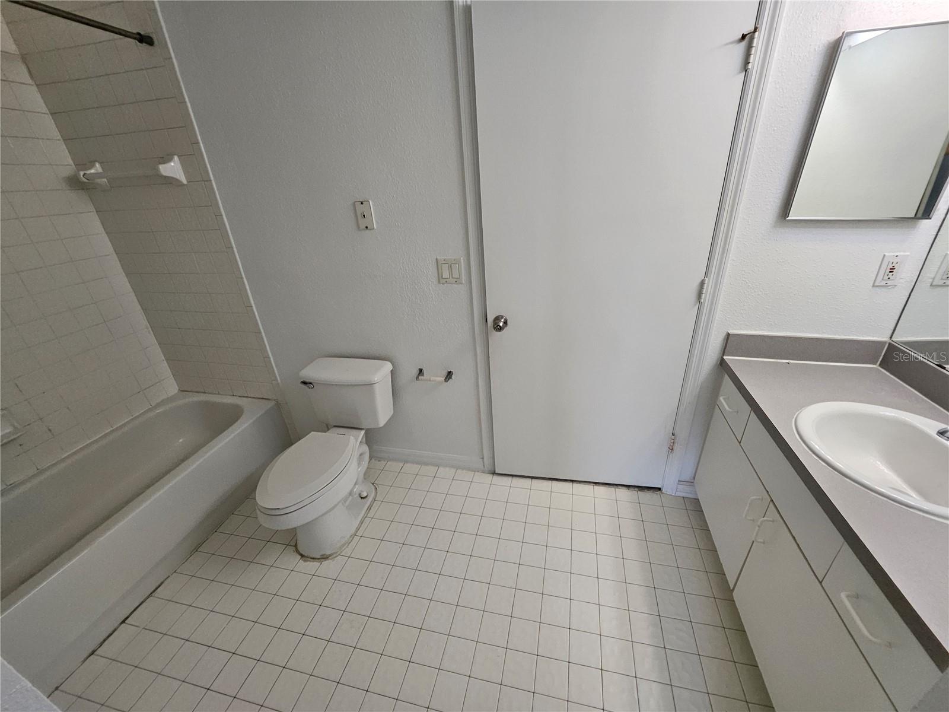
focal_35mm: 13
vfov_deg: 89.9
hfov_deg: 106.2
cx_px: 474
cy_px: 356
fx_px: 356
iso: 125
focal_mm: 1.7
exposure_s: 1/60
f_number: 2.2
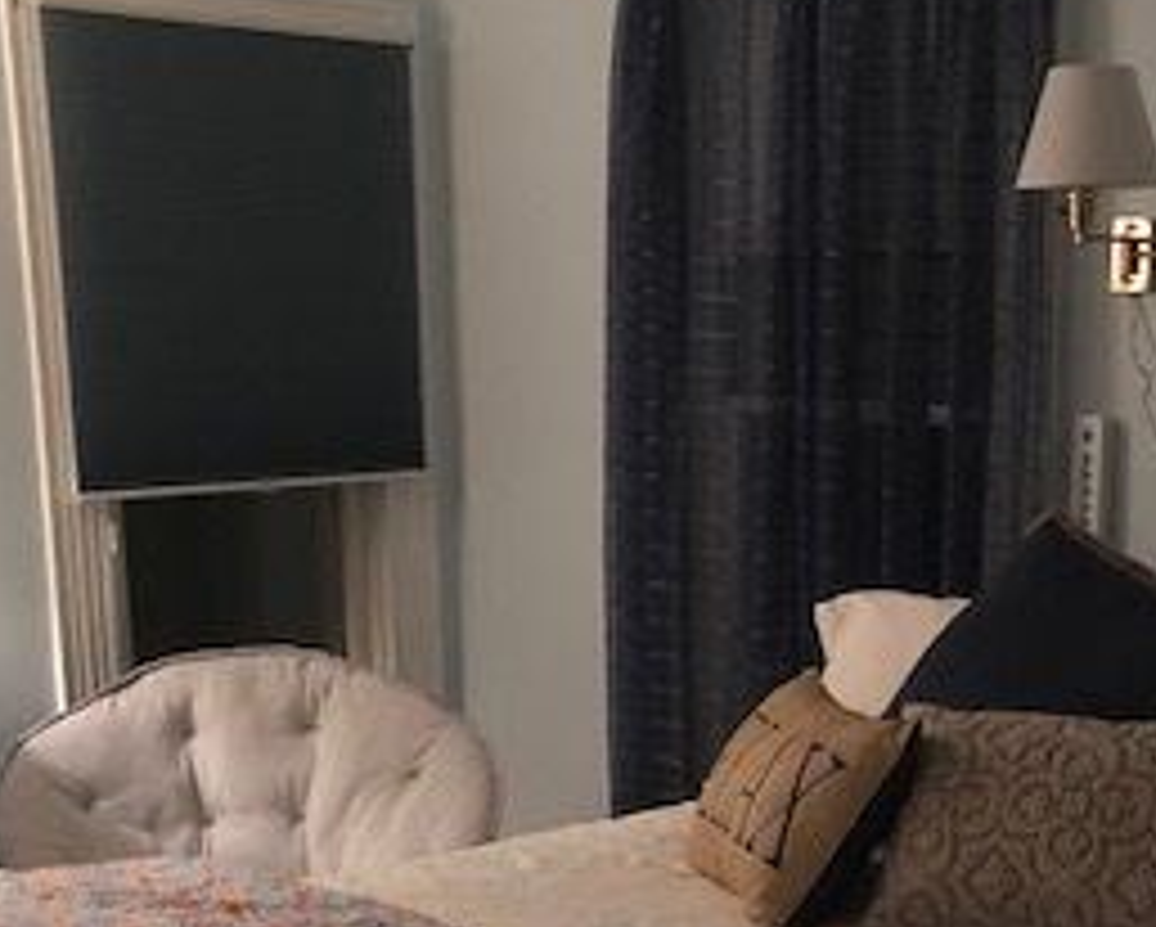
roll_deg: -0.5
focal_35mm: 68
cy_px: 940
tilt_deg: -15.1
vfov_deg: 21.7
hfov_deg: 27.4
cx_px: 918
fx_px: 2328
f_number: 1.8
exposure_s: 1/4
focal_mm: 4
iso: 125
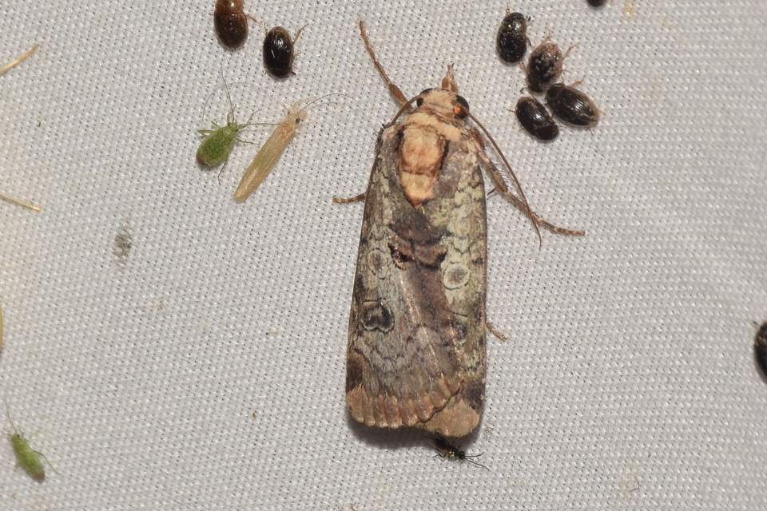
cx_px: 384
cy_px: 256
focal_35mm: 210
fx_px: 4474
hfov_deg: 9.8
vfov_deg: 6.5
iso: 100
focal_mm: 140
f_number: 13
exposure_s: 1/160
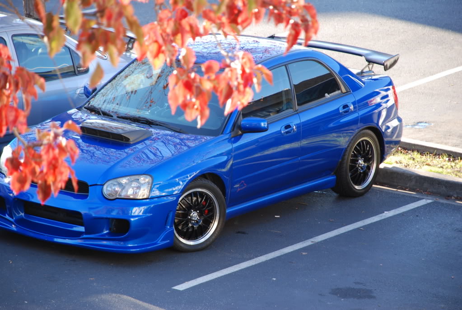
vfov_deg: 6.8
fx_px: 2604
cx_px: 231
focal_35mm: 202
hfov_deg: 10.1
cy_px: 155
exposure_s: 1/100
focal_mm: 135
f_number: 5.6
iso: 400
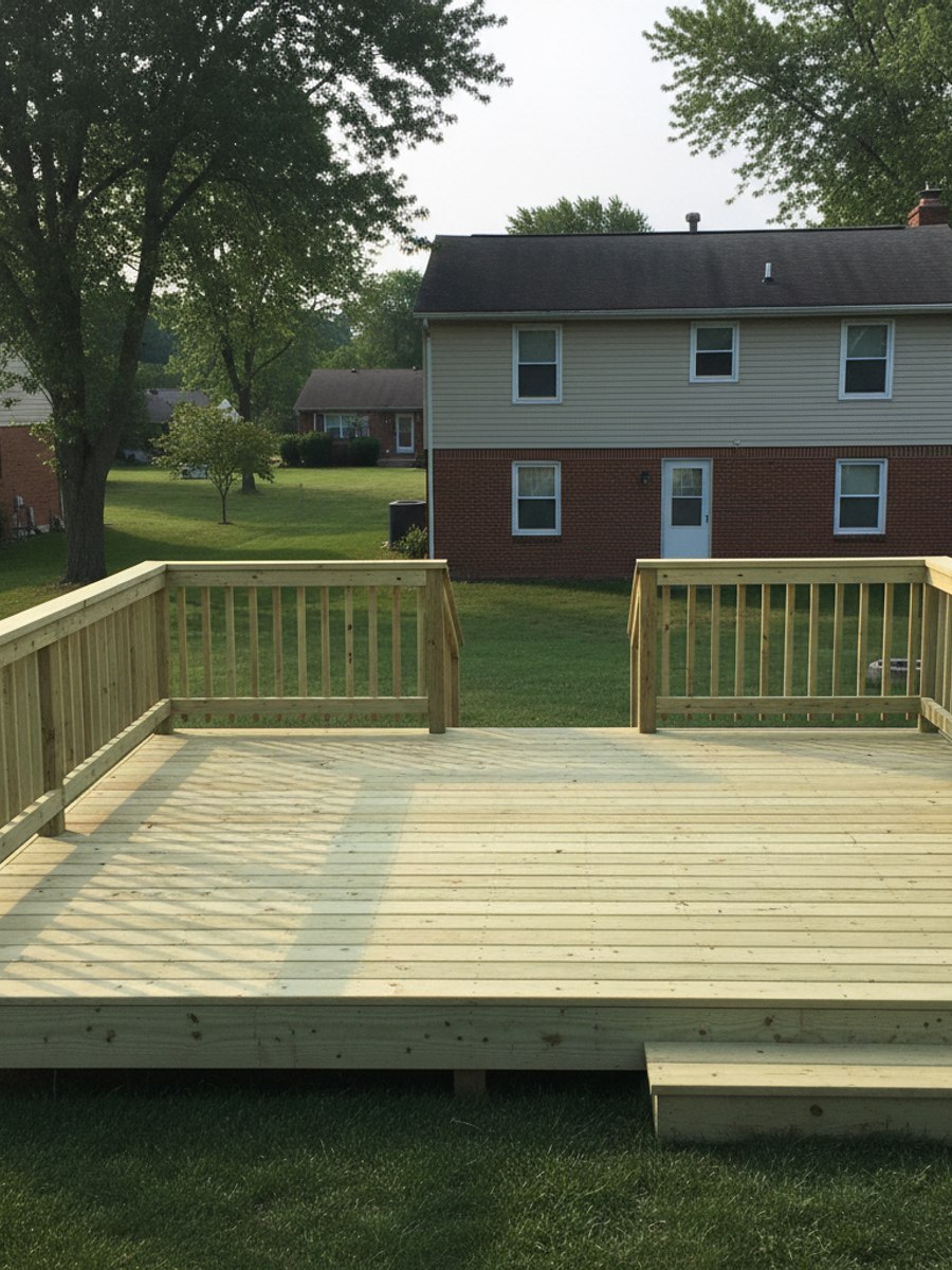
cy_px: 635
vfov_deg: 73.9
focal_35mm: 23
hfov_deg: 58.9
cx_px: 476
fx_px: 843
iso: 543
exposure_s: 1/301
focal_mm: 6.4
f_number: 1.8
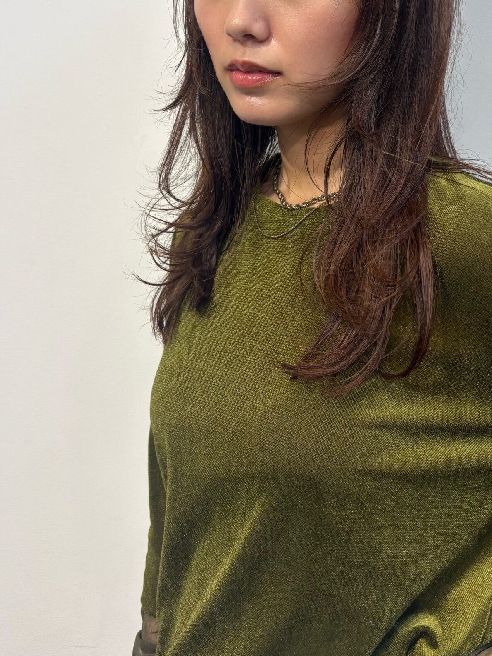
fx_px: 796
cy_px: 178
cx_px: 325
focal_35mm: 42
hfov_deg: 34.1
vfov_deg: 43.6
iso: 40
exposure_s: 1/100
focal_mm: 5.96
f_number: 1.6
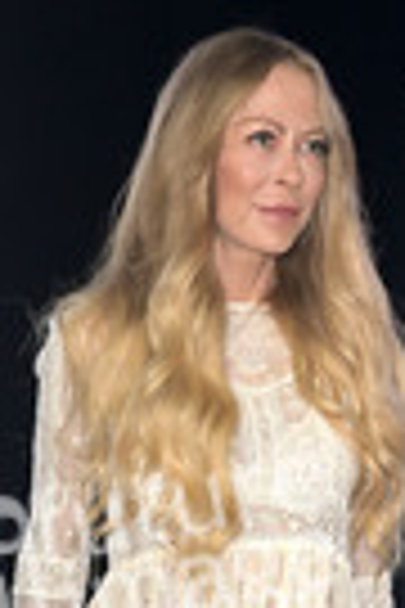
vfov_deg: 18.3
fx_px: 1755
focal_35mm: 104
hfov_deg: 13.2
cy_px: 788
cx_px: 238
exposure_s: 1/60
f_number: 4
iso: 2000
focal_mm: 35
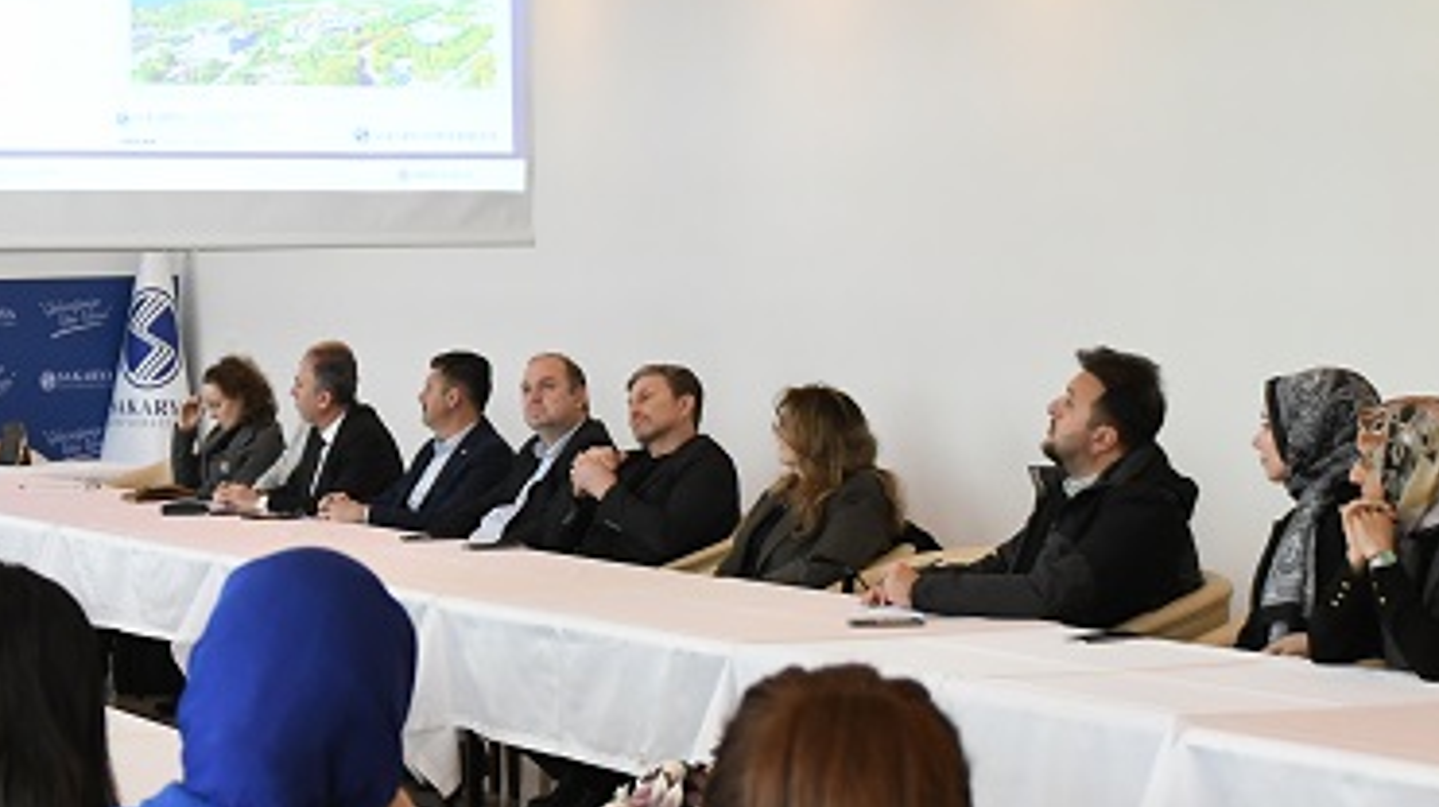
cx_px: 227
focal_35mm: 87
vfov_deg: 13.8
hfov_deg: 24.0
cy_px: 279
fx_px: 3317
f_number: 2.8
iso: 1600
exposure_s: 1/125
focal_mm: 24
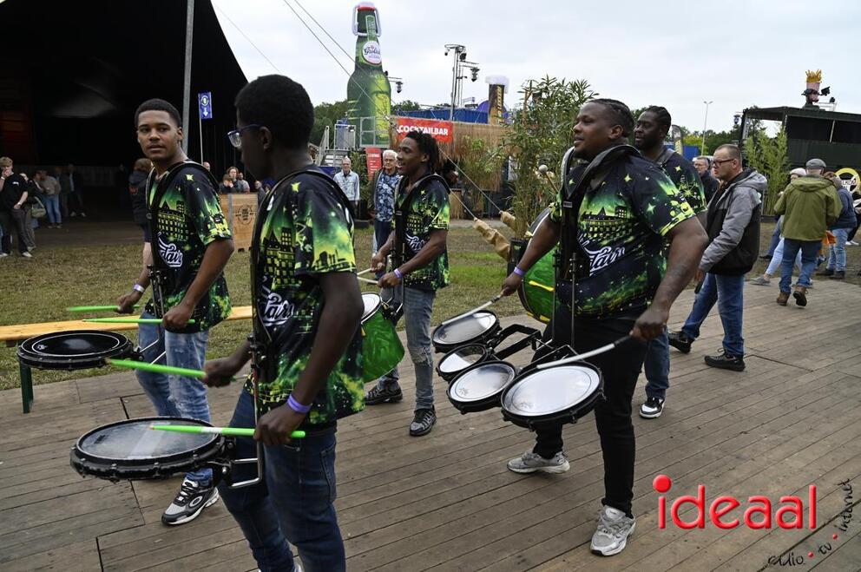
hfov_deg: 73.8
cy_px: 286
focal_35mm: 24
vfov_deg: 53.0
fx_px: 573
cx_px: 430
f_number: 5
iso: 200
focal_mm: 24
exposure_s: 1/250
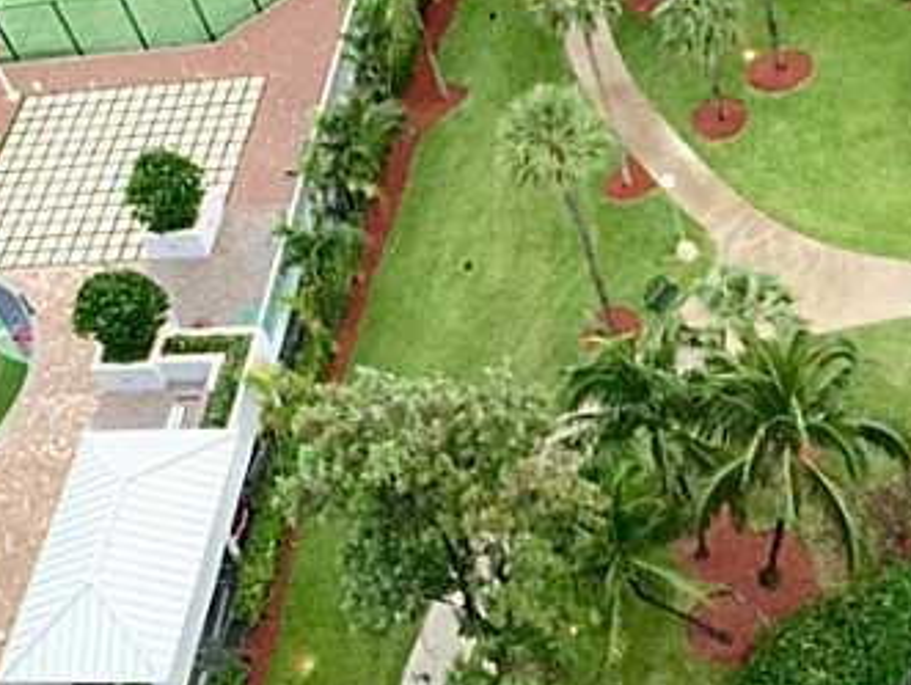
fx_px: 1844
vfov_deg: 20.7
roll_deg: +20.9
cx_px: 402
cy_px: 88
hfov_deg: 27.7
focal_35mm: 70
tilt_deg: -39.8
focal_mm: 4.15
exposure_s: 1/15
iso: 50
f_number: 2.2
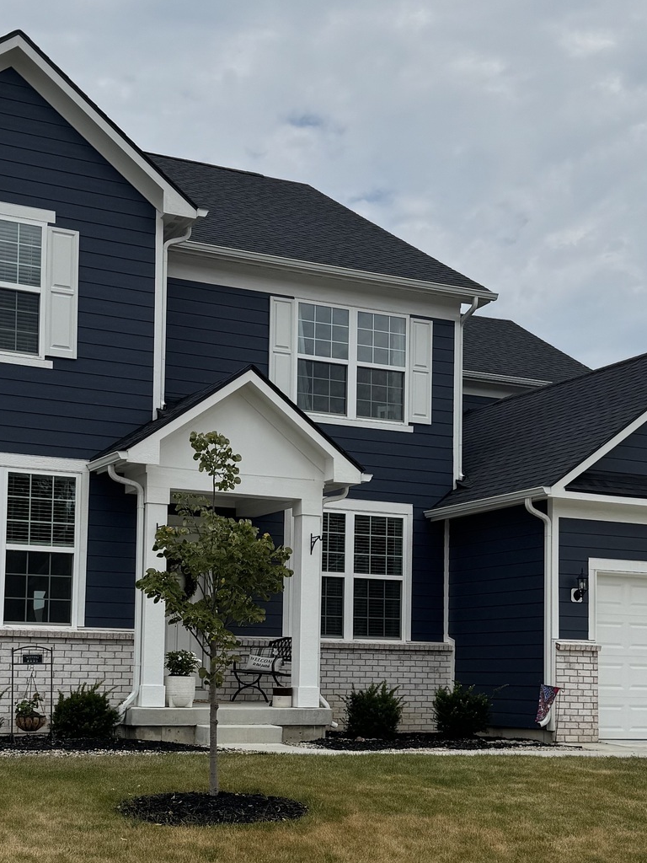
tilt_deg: +5.0
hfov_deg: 27.0
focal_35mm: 54
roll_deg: -0.5
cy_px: 576
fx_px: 1346
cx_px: 314
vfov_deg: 35.2
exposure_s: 1/9009
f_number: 1.78
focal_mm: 6.76
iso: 80
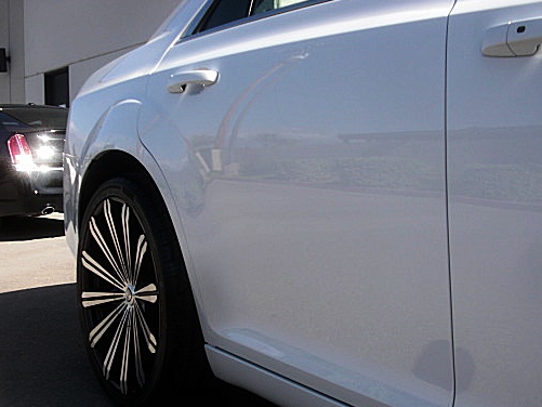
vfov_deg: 31.5
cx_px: 291
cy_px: 241
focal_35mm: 46
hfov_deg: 41.2
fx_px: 720
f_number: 2.8
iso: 50
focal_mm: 6.3
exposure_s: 1/500
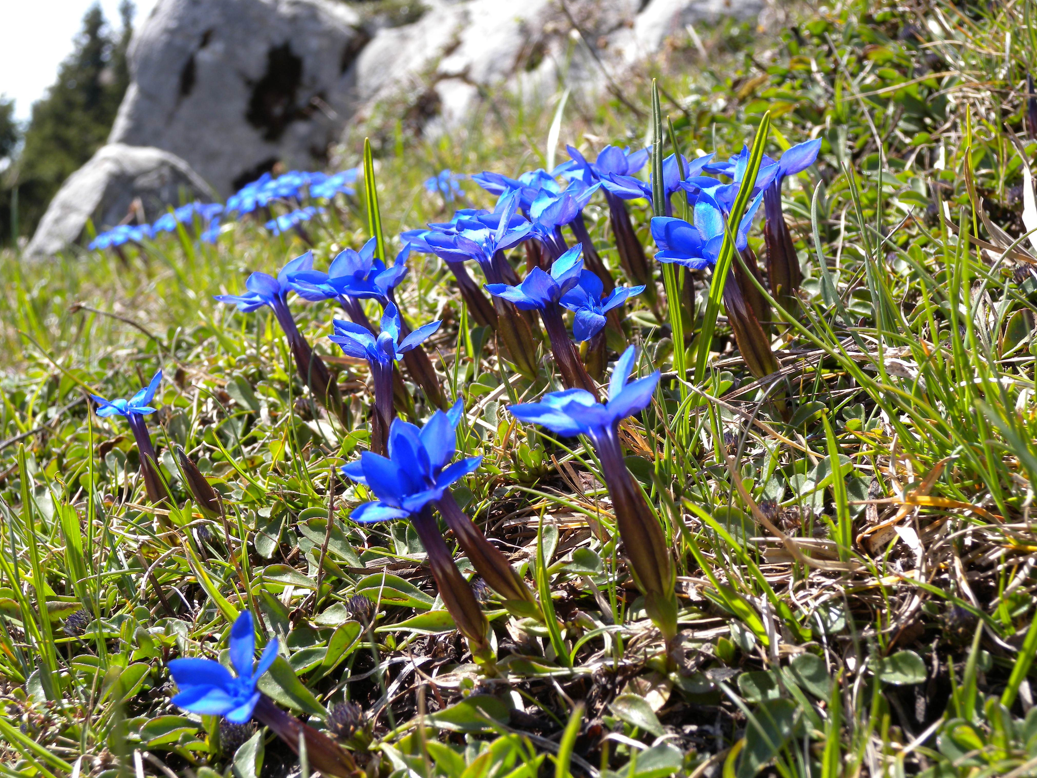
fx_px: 1468
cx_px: 533
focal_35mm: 49
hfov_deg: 38.9
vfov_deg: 29.7
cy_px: 405
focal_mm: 10
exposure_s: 1/202
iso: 64
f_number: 4.6
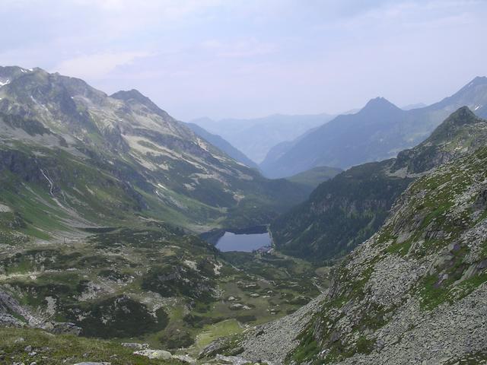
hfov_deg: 49.0
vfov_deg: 37.7
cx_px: 244
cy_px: 182
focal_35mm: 38
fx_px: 535
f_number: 5.6
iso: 100
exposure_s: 1/256
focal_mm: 5.8
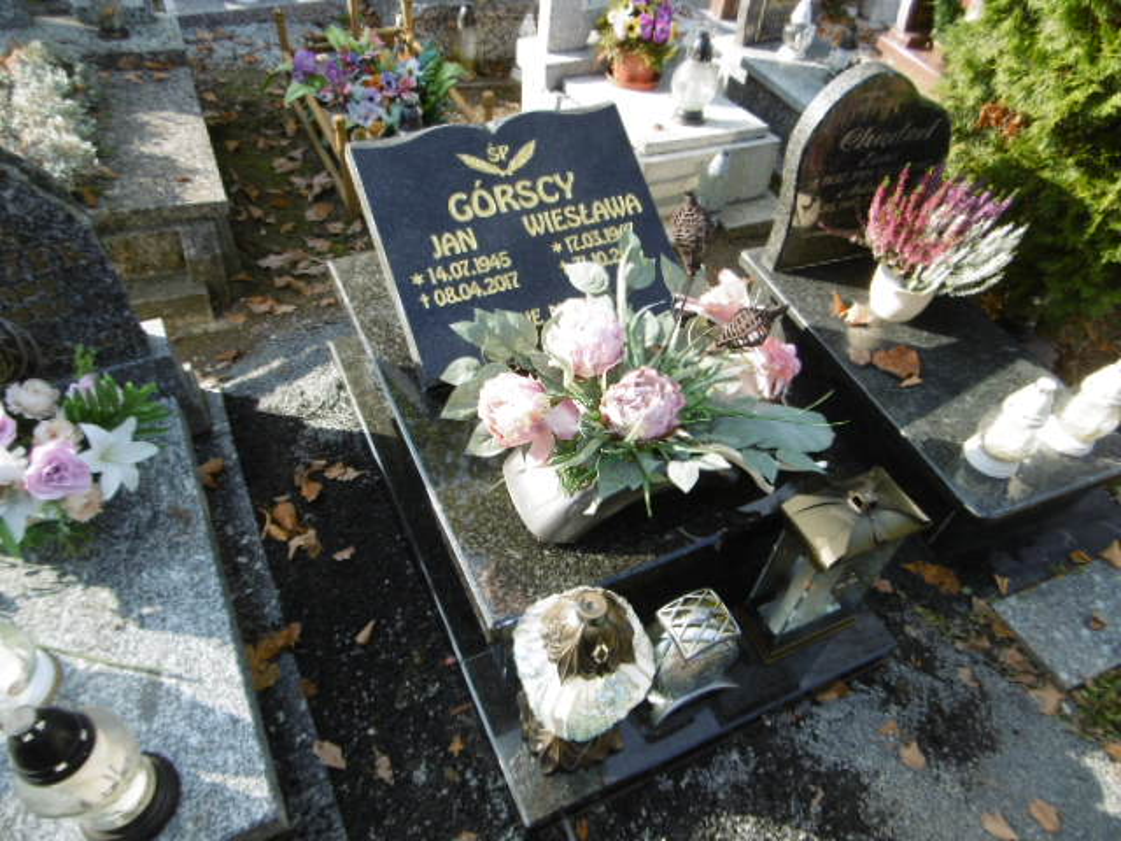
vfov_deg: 56.8
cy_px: 420
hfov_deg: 71.6
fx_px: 777
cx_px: 560
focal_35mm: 24
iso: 100
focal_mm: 4.3
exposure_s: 1/200
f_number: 3.1
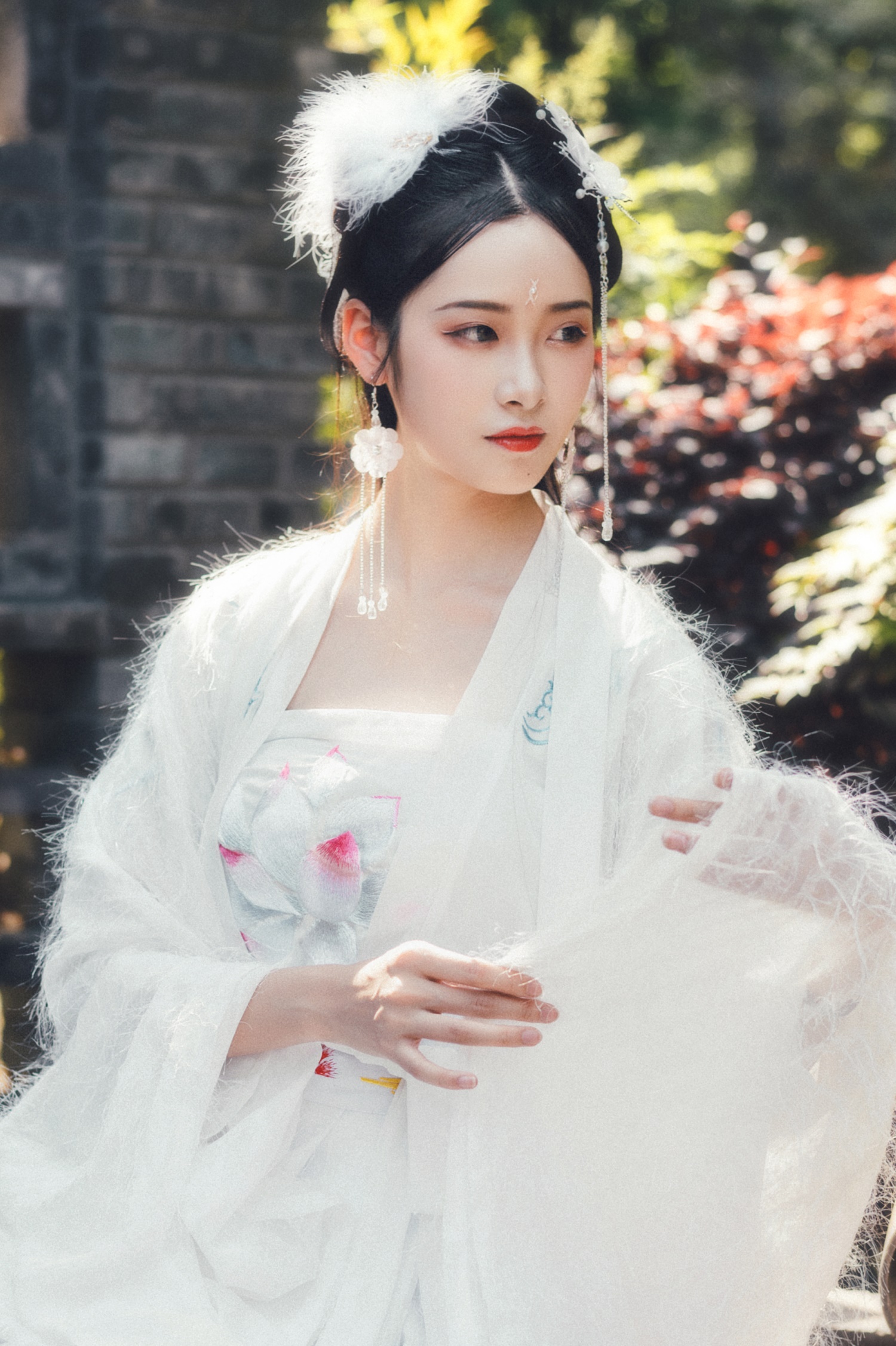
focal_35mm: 50
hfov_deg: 27.0
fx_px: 1869
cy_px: 673
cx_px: 448
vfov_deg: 39.6
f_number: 2.8
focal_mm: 50
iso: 100
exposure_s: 1/400
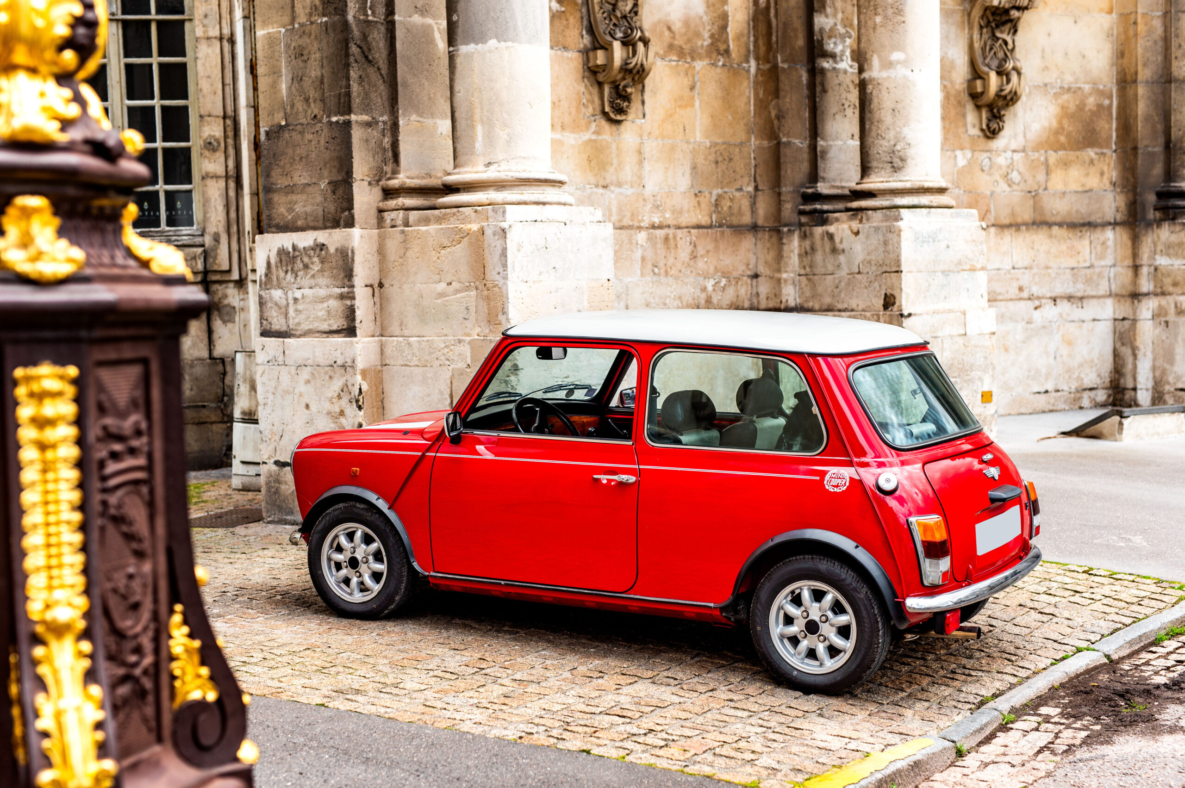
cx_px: 592
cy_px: 394
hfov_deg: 39.6
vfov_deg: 27.0
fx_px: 1645
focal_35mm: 50
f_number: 3.2
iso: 100
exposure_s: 1/400
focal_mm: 50
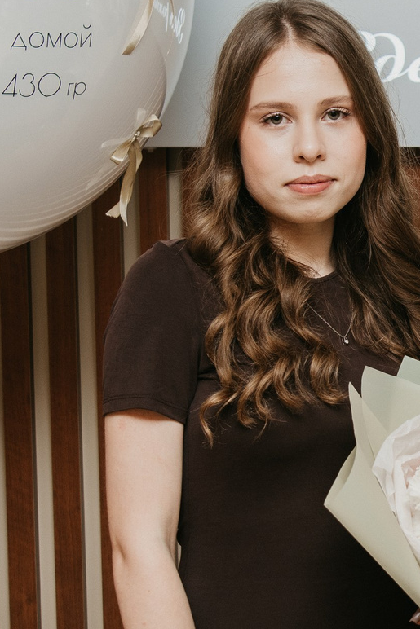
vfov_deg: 17.1
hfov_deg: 11.2
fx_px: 2099
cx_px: 532
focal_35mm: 120
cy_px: 359
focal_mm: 32
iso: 160
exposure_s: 1/160
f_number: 3.5
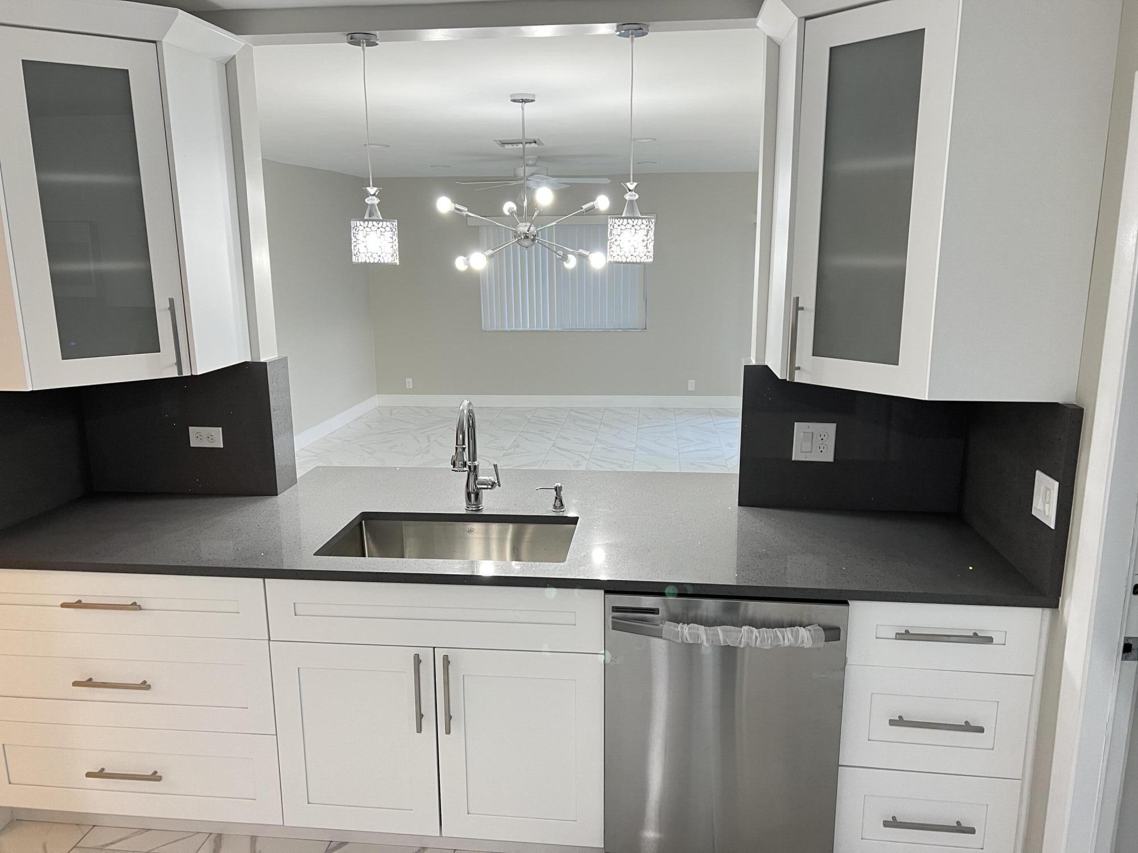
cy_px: 426
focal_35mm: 26
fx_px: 855
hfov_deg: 67.3
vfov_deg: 53.1
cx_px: 569
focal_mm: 5.7
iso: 100
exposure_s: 1/60
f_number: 1.5
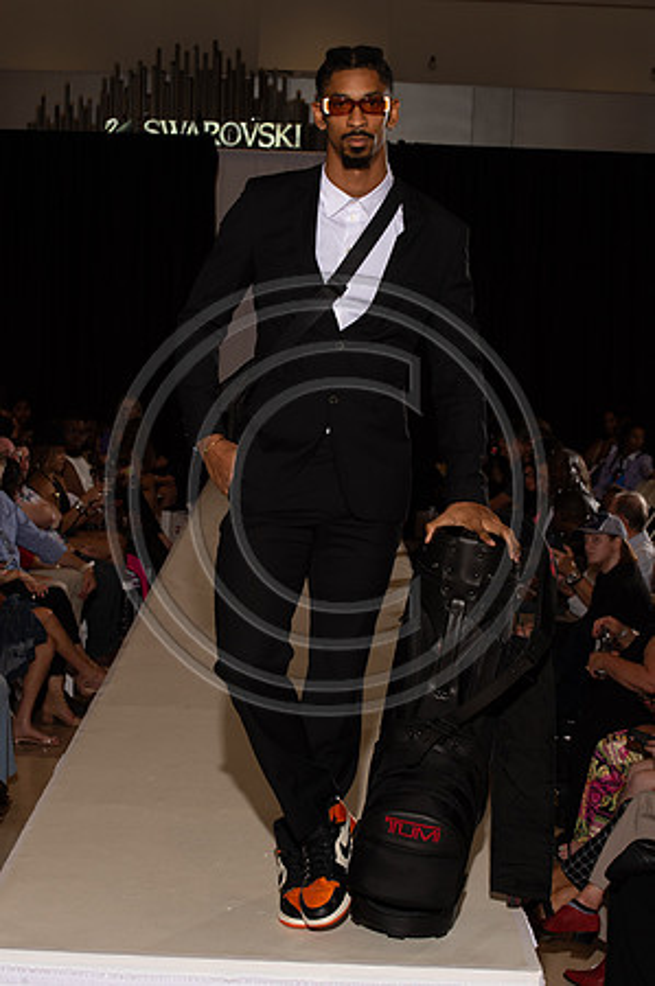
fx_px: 1915
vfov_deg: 28.9
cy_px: 493
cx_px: 328
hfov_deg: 19.4
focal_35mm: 70
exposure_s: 1/250
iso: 800
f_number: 9
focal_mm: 70
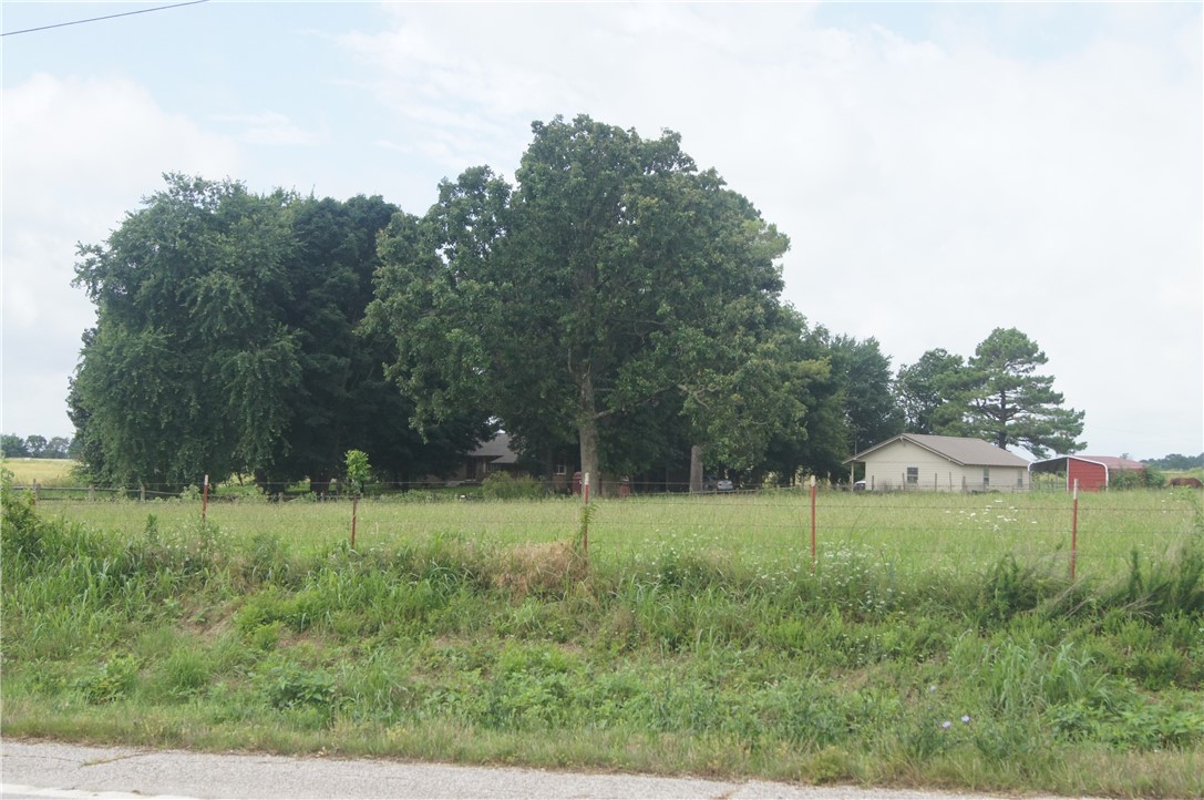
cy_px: 400
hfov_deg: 46.4
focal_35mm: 42
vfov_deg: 31.8
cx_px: 602
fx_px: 1403
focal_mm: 28
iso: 800
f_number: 10
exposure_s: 1/500
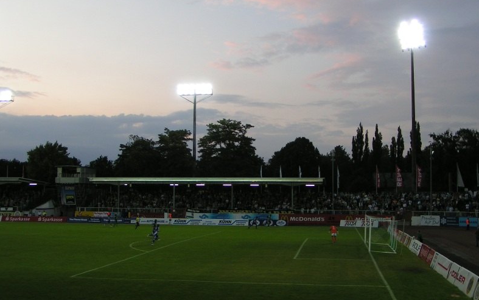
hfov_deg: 47.2
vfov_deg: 30.5
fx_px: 548
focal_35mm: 42
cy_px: 146
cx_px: 242
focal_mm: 6
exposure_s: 1/60
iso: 50
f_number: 3.5
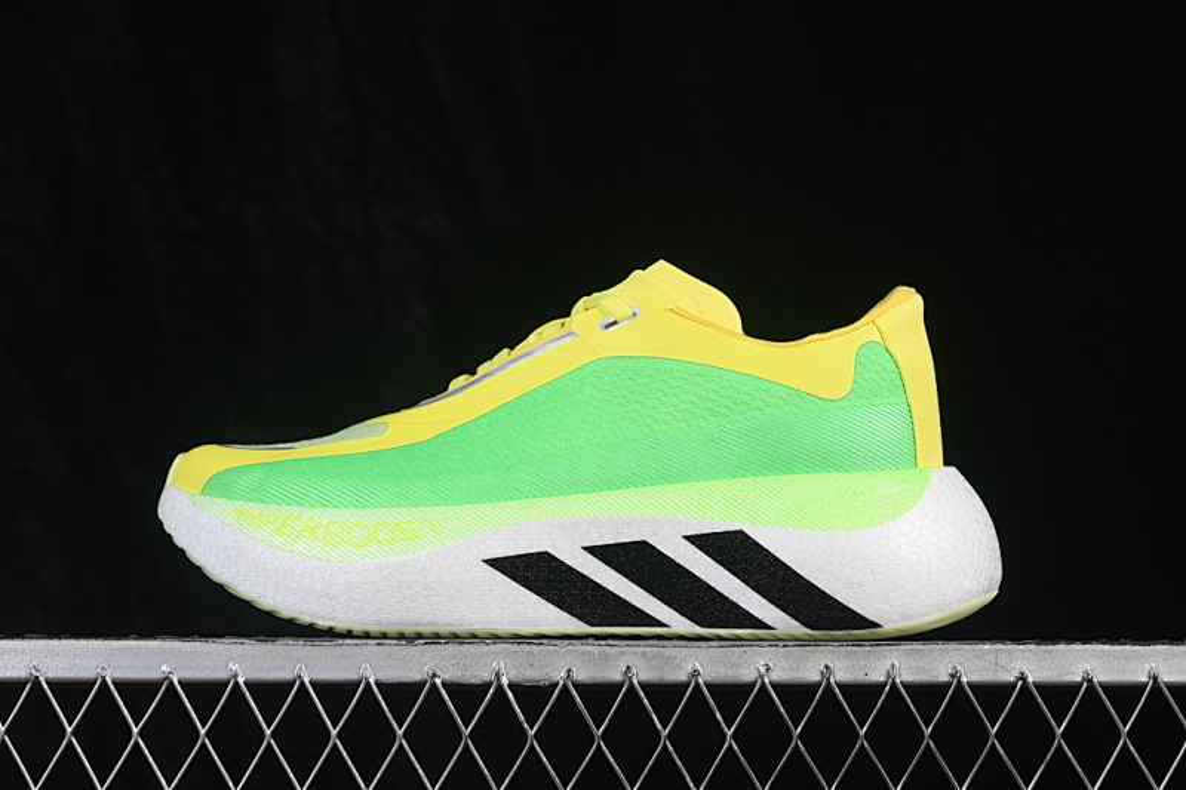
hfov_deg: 27.0
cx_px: 593
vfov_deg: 18.2
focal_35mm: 75
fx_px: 2470
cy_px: 395
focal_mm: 50
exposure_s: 1/80
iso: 160
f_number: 8
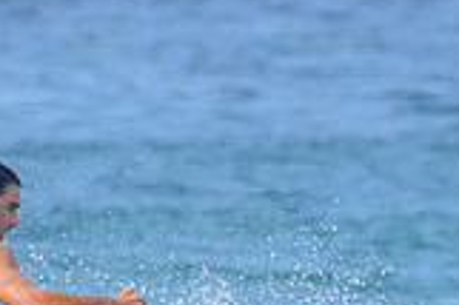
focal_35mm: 2286
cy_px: 552
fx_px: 29116
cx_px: 101
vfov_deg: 0.6
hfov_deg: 0.9
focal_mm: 590
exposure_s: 1/2000
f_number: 11
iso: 800
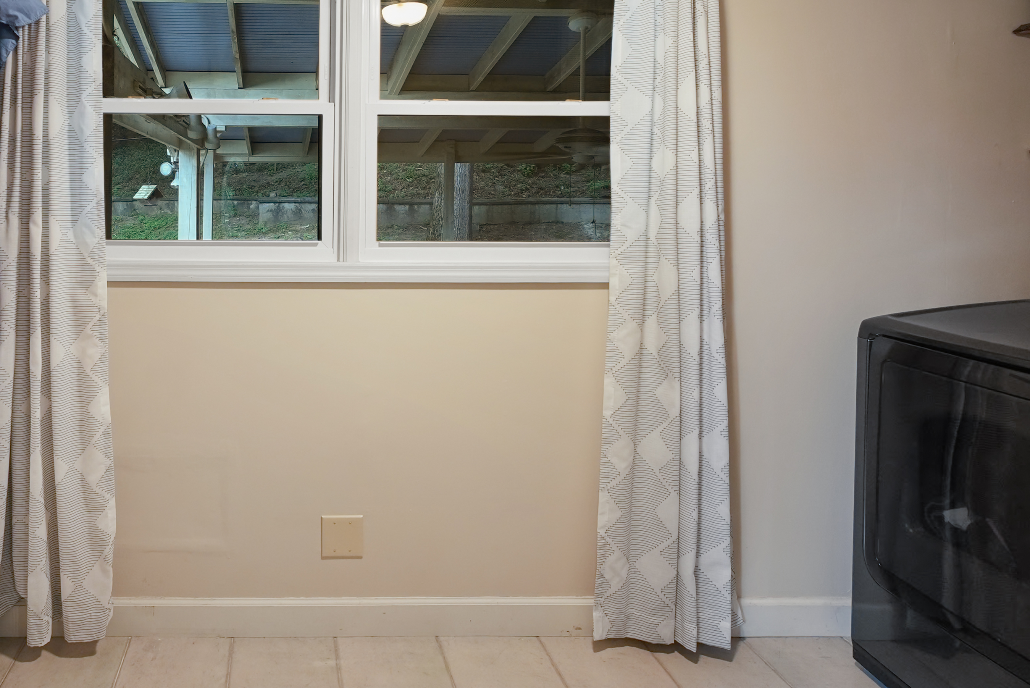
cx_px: 291
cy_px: 207
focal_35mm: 22
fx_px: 630
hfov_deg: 74.4
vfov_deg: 55.6
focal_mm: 14
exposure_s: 1/13
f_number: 5
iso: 800
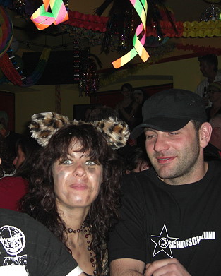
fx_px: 417
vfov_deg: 36.6
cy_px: 137
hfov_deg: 29.5
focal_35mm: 51
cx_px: 76
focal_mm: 7.9
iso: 200
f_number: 2.8
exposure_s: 1/60
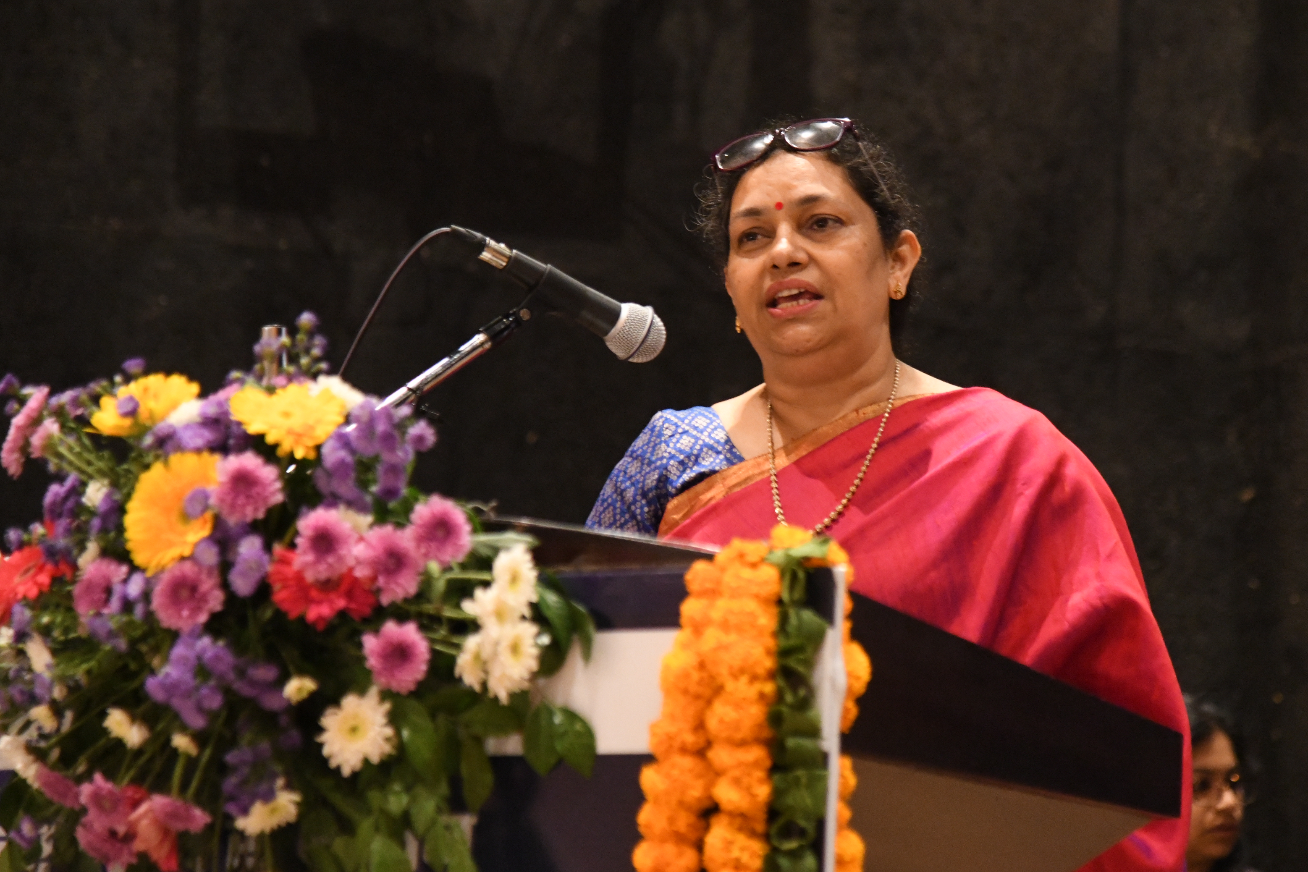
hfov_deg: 12.9
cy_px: 317
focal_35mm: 159
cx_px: 750
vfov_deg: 8.6
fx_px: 5777
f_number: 4
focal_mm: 120
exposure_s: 1/125
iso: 8000
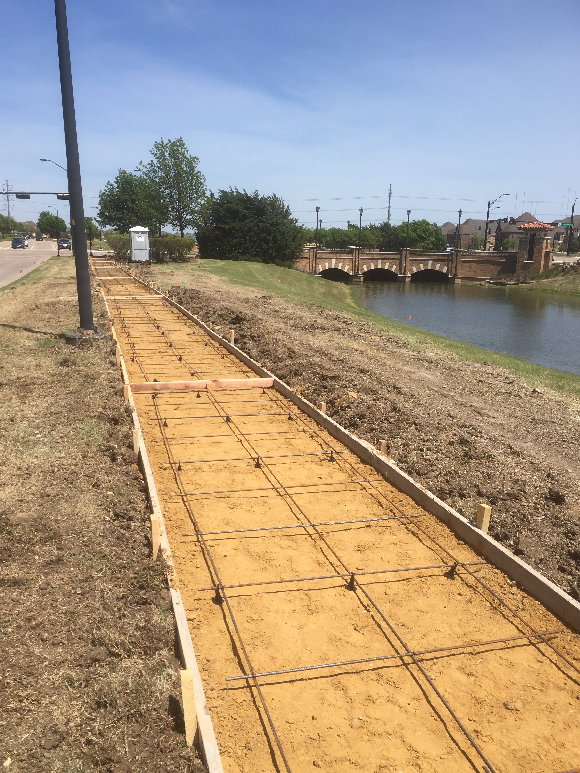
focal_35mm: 31
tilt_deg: -11.1
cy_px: 401
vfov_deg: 58.3
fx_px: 693
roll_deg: -0.6
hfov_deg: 45.4
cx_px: 271
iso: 25
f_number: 2.2
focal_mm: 4.15
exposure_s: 1/1789
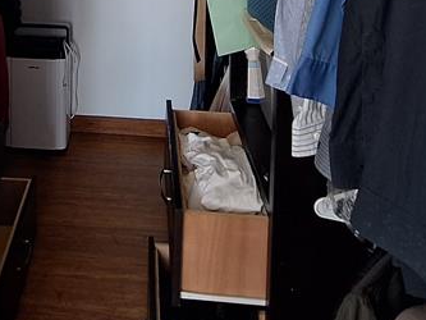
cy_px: -101
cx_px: 96
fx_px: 492
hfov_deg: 44.9
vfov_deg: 28.9
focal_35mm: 40
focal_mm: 1.74
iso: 125
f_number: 2.2
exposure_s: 1/40
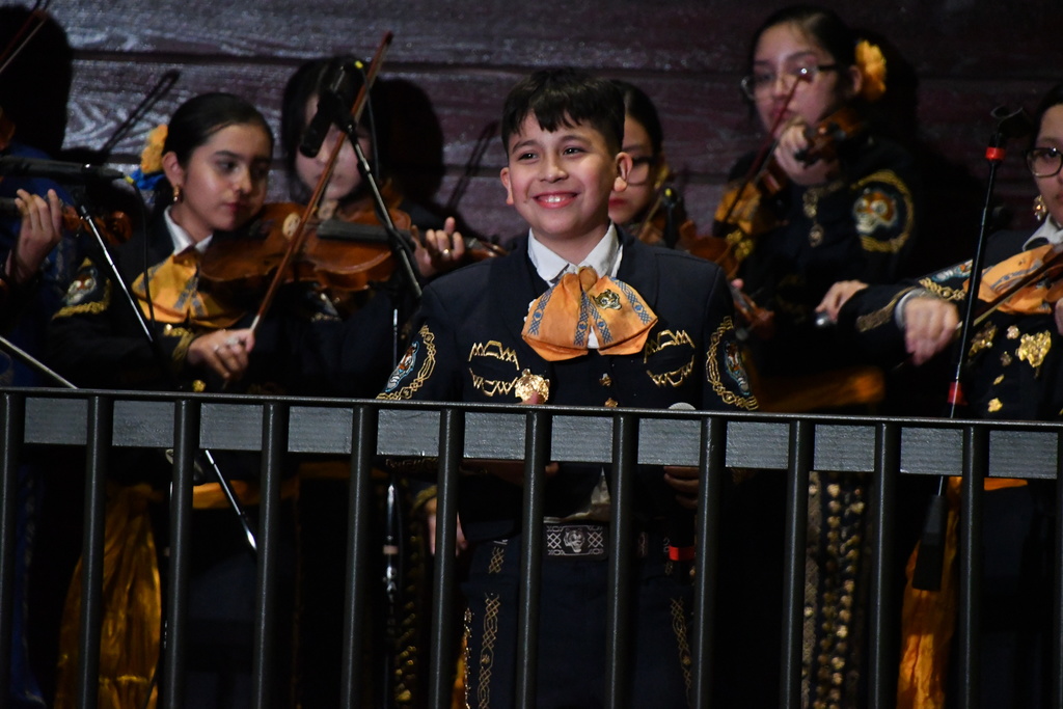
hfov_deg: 4.6
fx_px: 13288
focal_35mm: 450
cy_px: 354
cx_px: 532
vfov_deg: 3.1
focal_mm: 300
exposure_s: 1/125
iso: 12800
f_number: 7.1
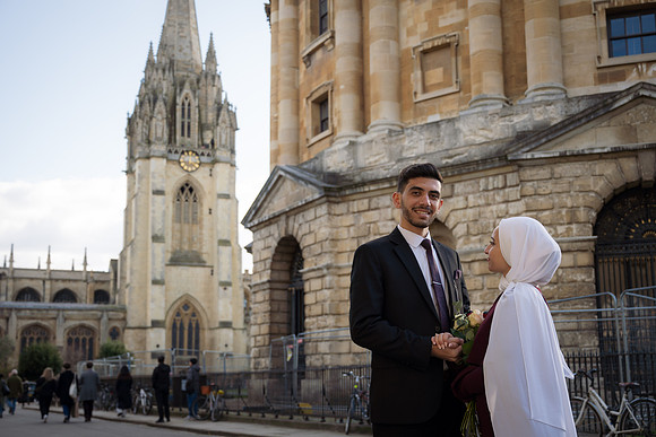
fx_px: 802
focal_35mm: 44
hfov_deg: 44.5
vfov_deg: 30.5
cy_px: 218
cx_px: 328
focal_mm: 44
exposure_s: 1/200
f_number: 4
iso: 100
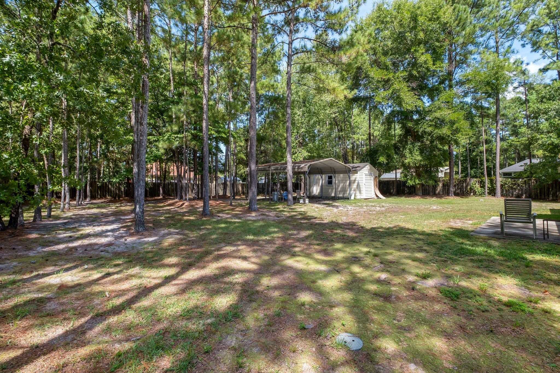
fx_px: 233
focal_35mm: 15
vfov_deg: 77.3
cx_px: 280
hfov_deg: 100.4
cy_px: 186
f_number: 8
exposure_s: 1/100
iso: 250
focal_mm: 10
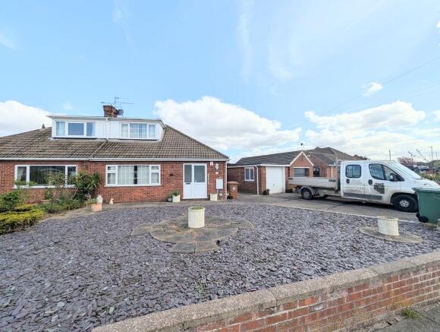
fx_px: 153
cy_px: 166
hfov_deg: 110.4
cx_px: 220
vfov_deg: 94.7
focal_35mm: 12
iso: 54
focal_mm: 2.02
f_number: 1.7
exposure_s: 1/4505
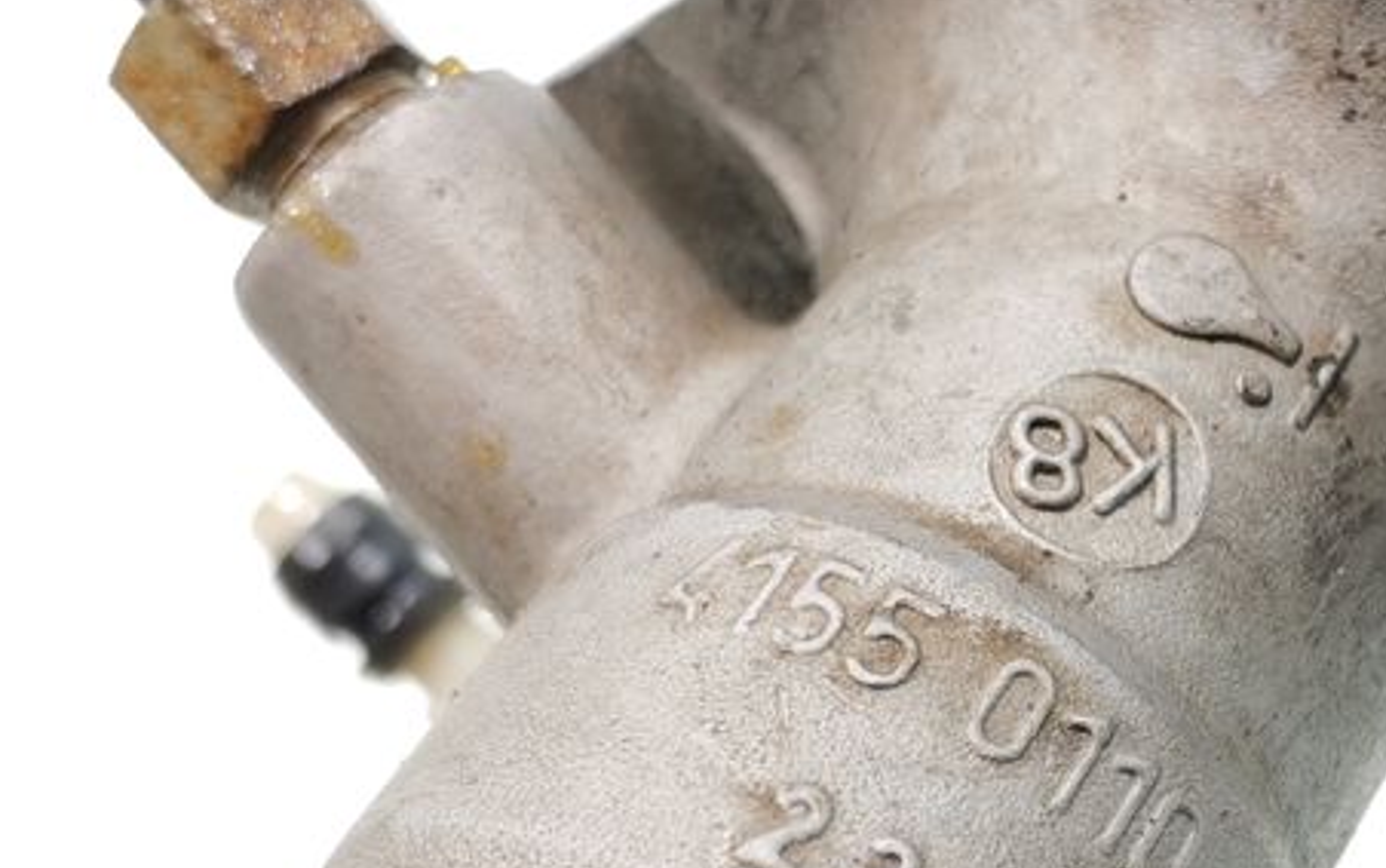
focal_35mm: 78
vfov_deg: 16.7
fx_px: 2948
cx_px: 1214
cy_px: 613
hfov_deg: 25.7
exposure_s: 1/50
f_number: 1.8
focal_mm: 4.75
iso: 50
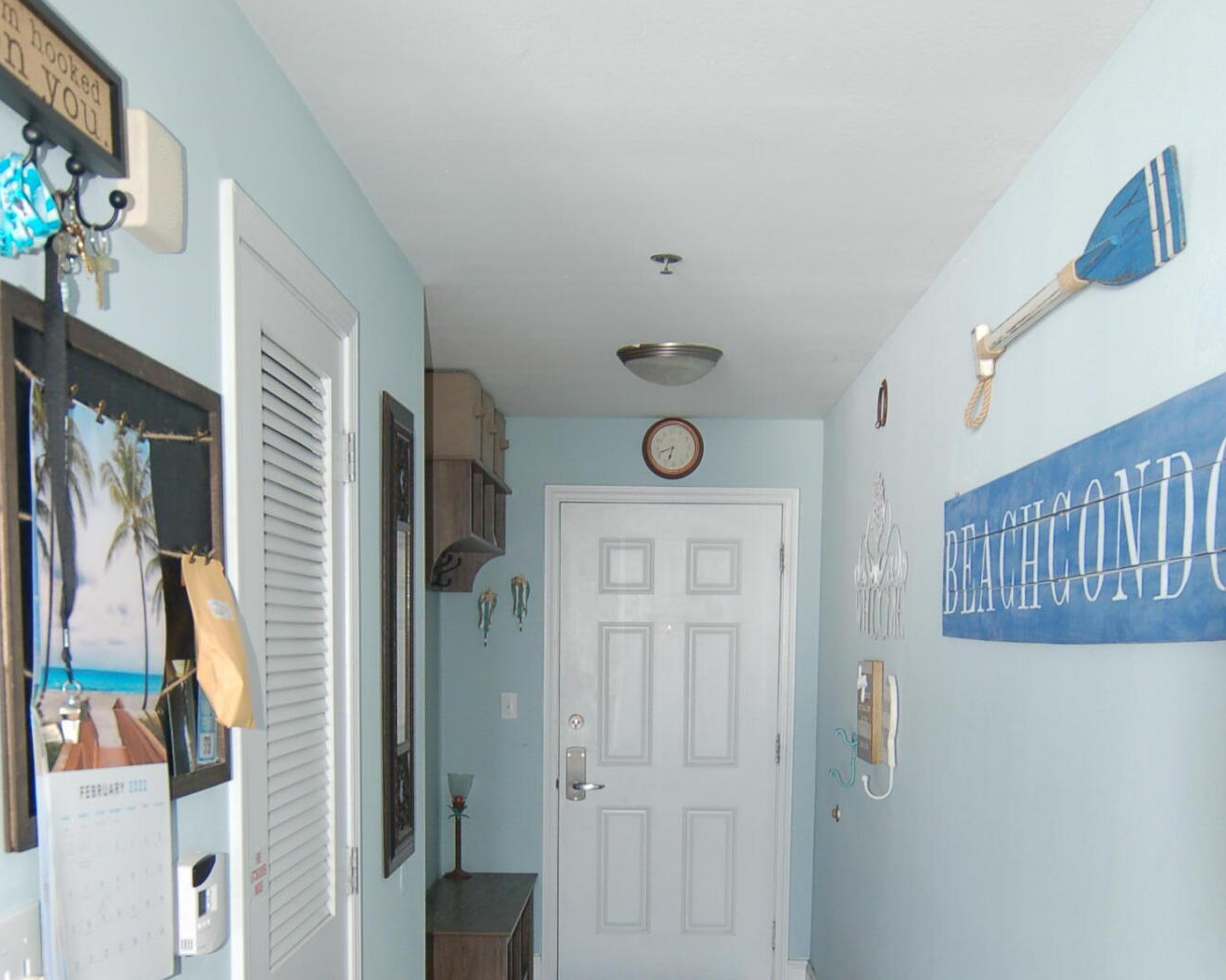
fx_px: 1477
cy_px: 772
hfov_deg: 45.1
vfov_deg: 35.6
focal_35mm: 41
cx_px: 609
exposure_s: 1/60
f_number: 4
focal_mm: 19
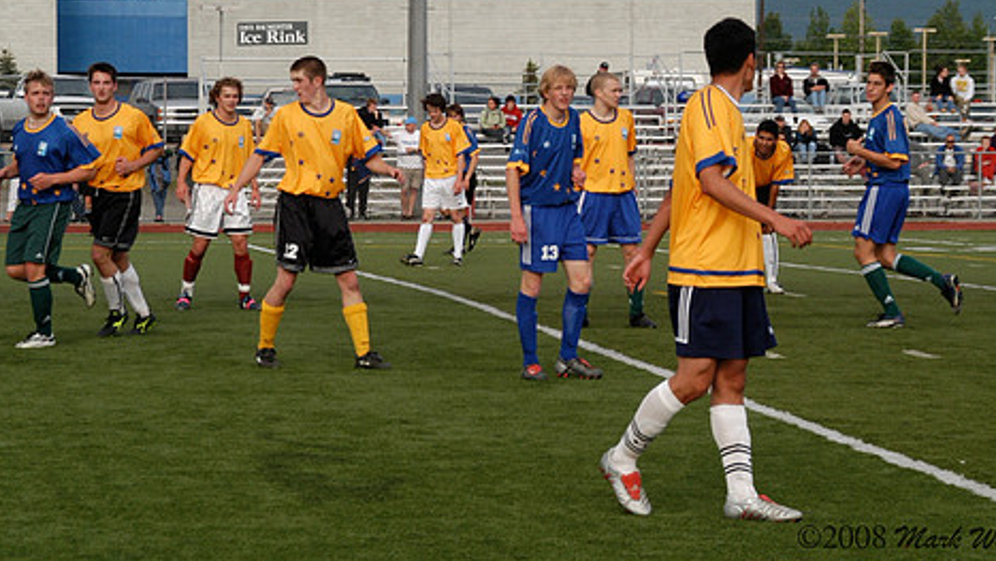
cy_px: 159
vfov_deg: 7.8
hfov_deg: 13.8
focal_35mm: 156
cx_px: 510
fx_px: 4121
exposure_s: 1/350
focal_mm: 80
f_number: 10
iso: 400
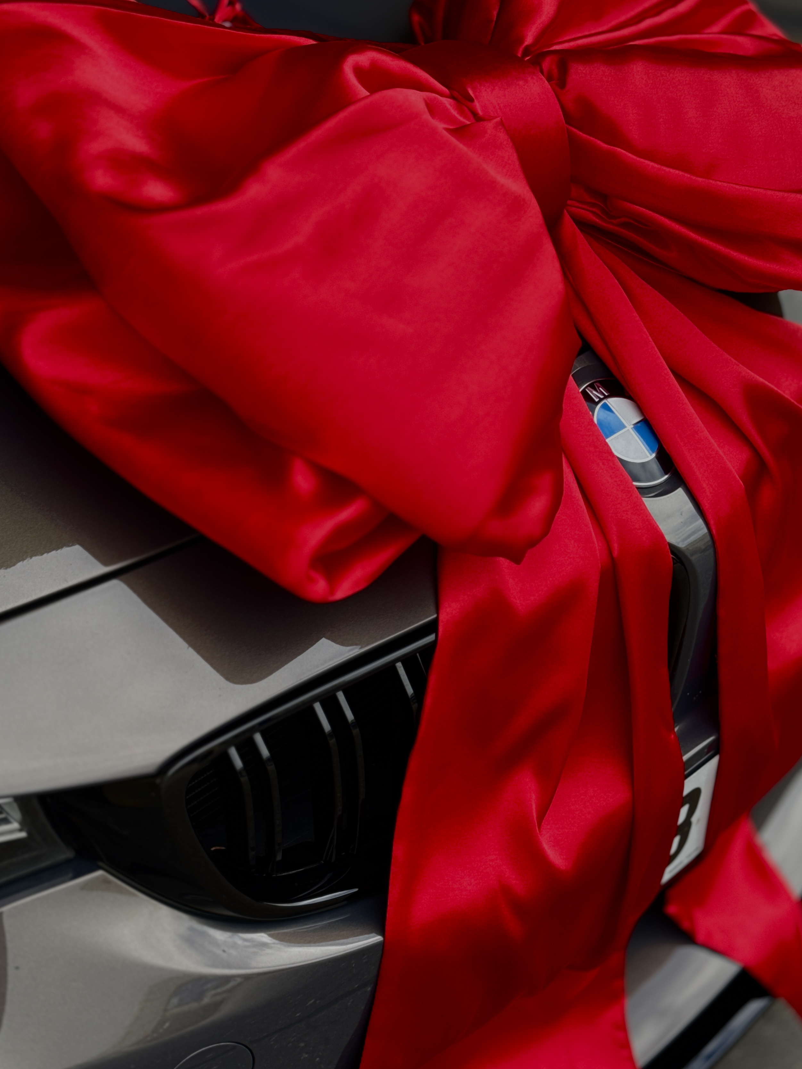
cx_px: 443
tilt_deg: -32.2
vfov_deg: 33.2
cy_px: 499
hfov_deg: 25.2
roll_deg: -0.1
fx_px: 1792
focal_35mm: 58
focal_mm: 6.76
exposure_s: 1/582
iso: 64
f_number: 1.78
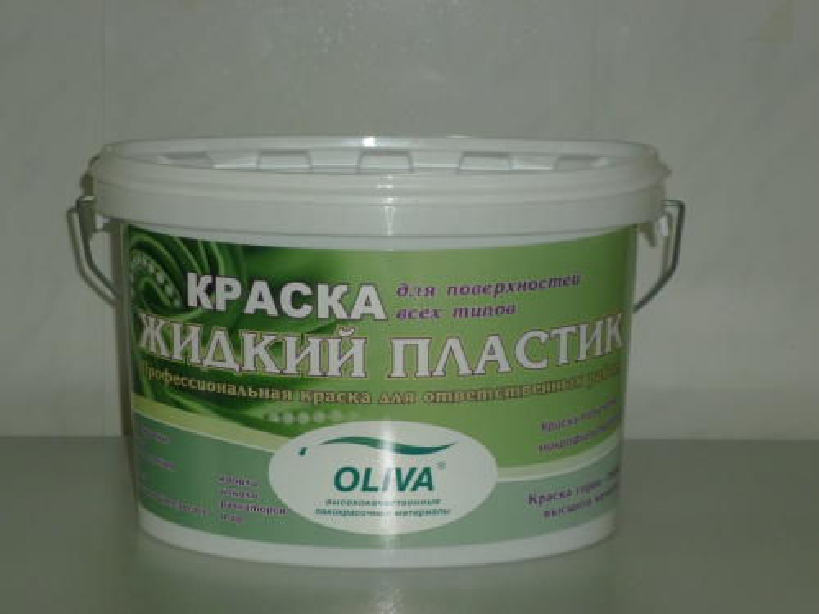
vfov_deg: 15.1
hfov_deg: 20.0
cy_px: 307
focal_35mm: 98
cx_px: 410
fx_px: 2319
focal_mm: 17.5
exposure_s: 1/60
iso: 125
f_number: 6.2
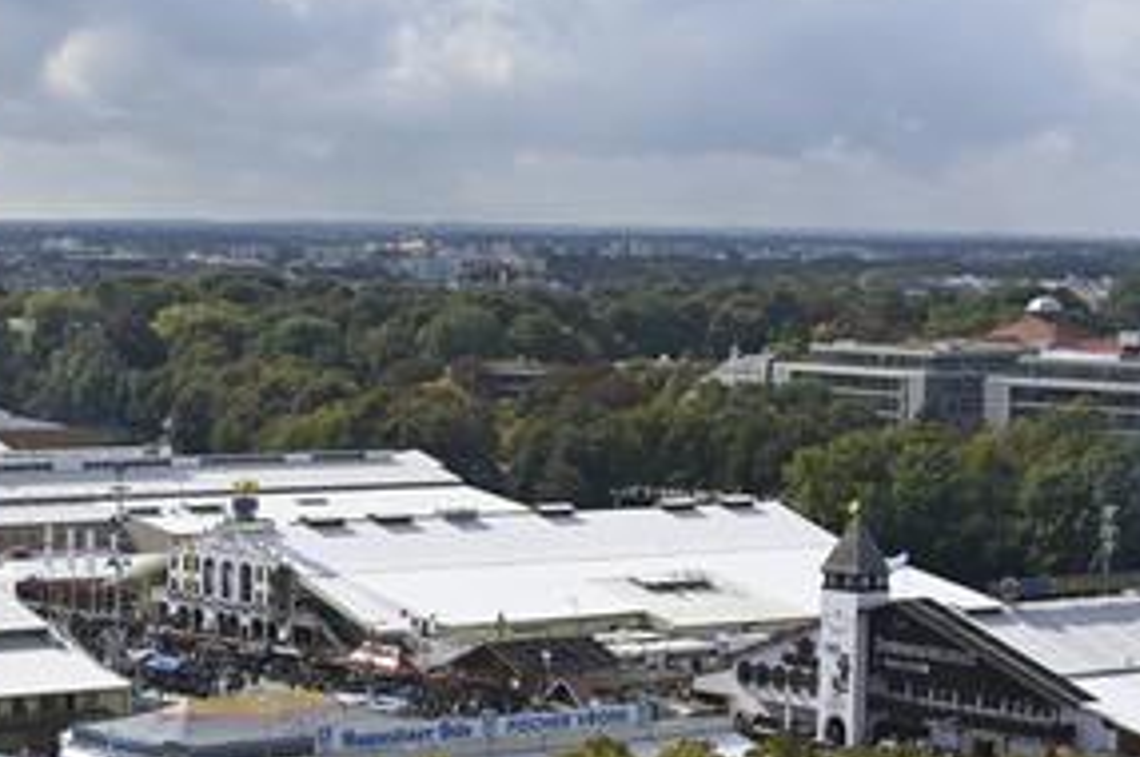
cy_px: 570
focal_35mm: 104
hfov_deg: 19.5
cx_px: 263
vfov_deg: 13.1
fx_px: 3290
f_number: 8
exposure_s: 1/400
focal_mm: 44
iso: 100
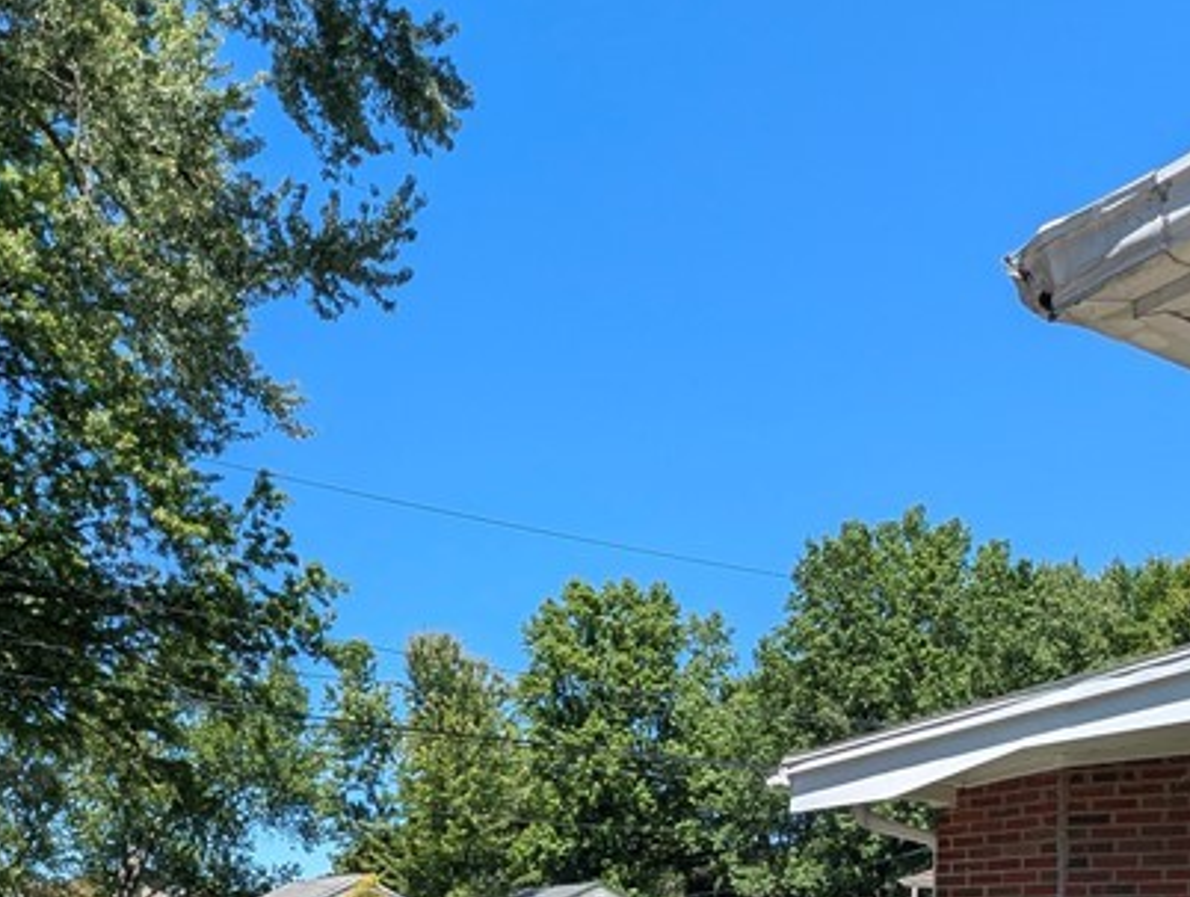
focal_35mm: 33
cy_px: 1012
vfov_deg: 35.9
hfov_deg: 54.9
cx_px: 481
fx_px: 1136
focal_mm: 1.95
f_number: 2.2
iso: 44
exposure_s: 1/756
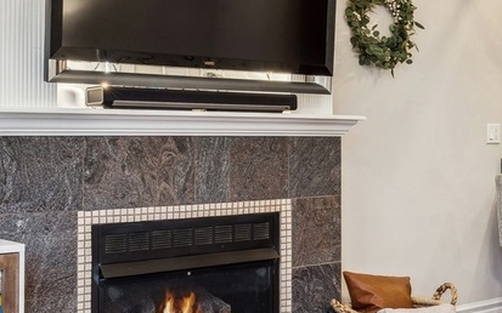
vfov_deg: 20.3
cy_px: 158
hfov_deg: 31.2
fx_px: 875
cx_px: 396
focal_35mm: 64
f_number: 8
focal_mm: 16
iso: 320
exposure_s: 1/4
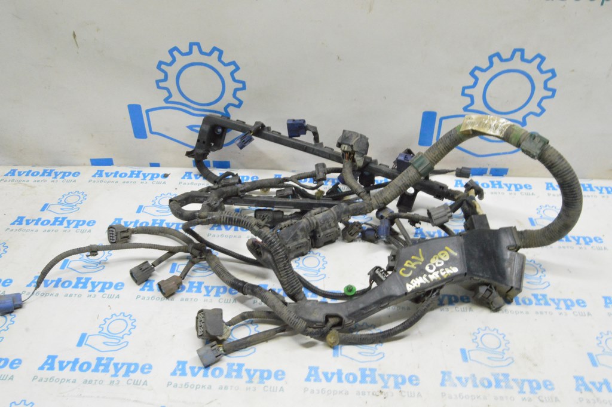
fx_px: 561
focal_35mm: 33
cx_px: 306
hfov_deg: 57.3
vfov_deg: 39.9
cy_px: 204
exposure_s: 1/15
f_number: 20
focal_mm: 22
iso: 6400
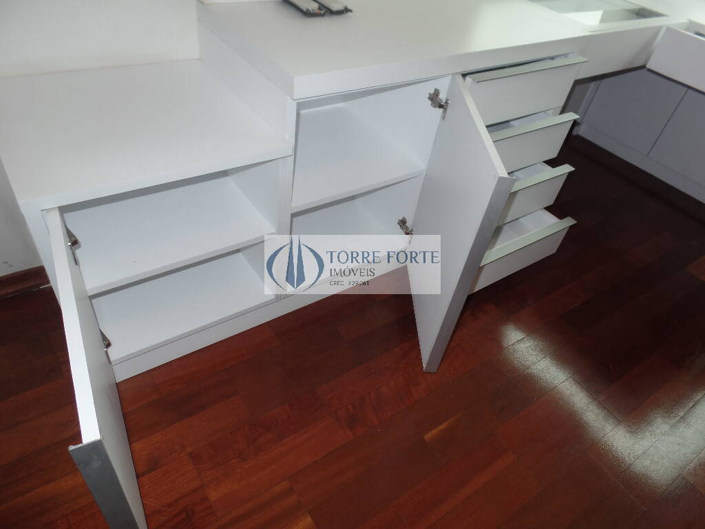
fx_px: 468
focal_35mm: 23
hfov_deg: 73.9
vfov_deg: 58.9
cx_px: 352
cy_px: 264
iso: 100
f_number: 2.8
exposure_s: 1/30
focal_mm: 4.1
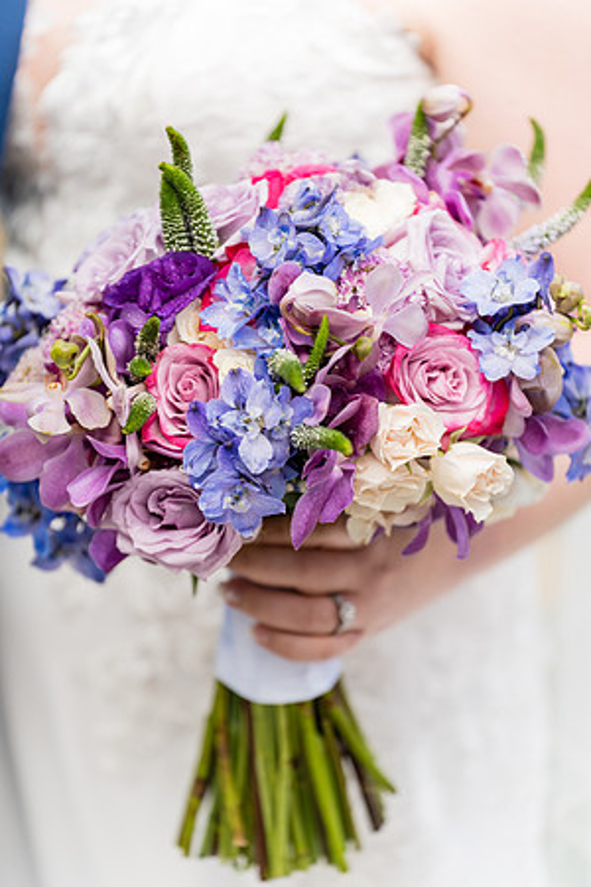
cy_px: 444
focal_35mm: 165
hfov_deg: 8.3
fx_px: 4063
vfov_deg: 12.5
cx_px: 296
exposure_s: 1/1250
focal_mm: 165
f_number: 2.8
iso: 400
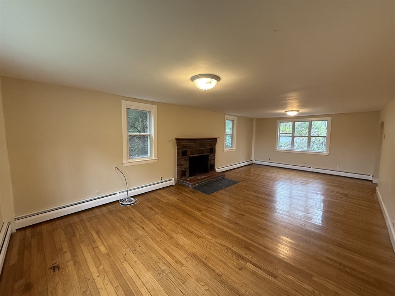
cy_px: 148
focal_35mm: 14
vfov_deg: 85.7
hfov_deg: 102.1
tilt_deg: -5.3
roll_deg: -0.8
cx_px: 198
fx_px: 160
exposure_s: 1/60
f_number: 2.2
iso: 250
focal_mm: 2.22
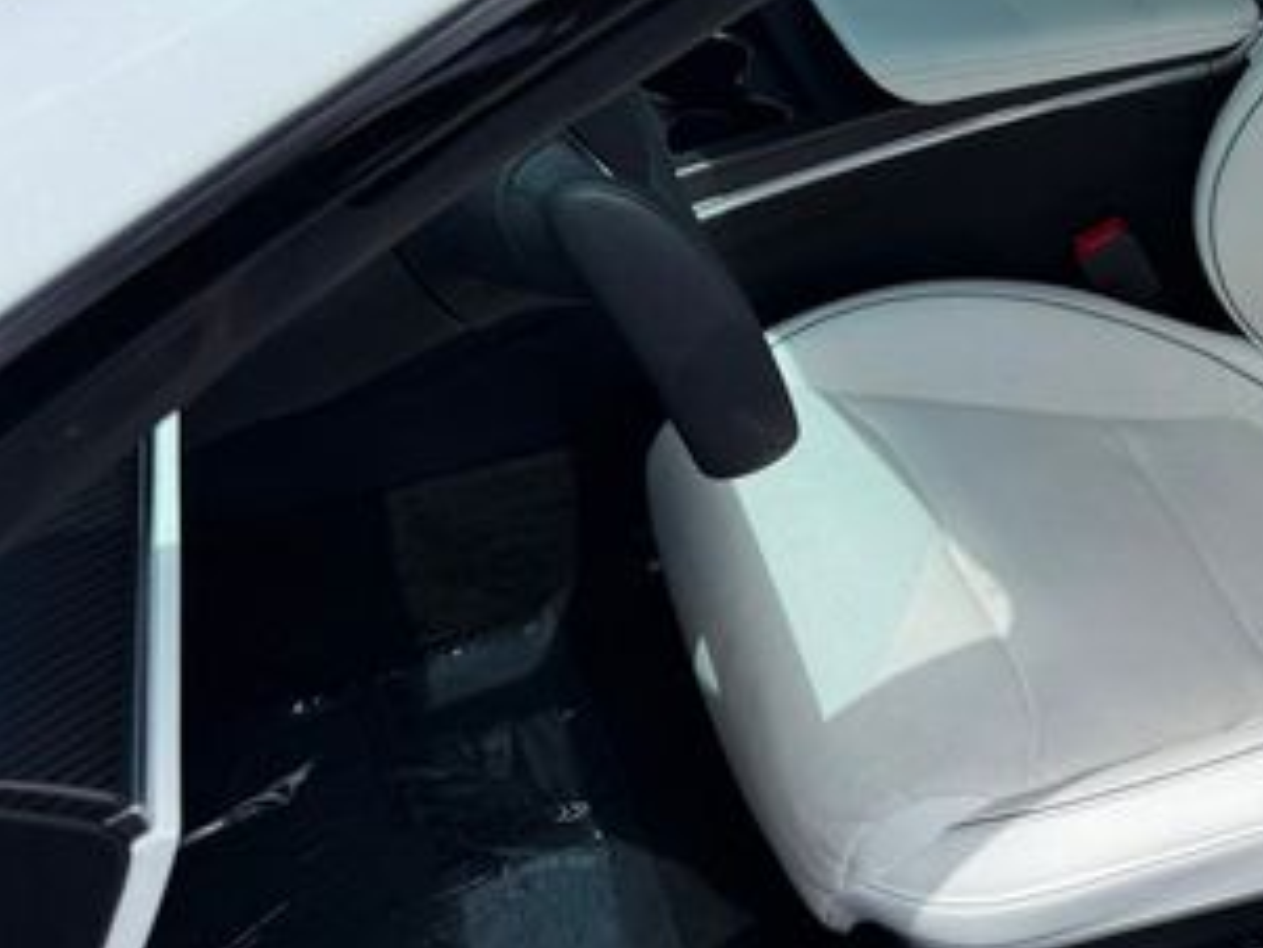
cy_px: 151
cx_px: 1330
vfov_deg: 27.8
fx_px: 1862
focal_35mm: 51
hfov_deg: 33.5
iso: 100
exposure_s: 1/8130
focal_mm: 6.76
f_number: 1.78
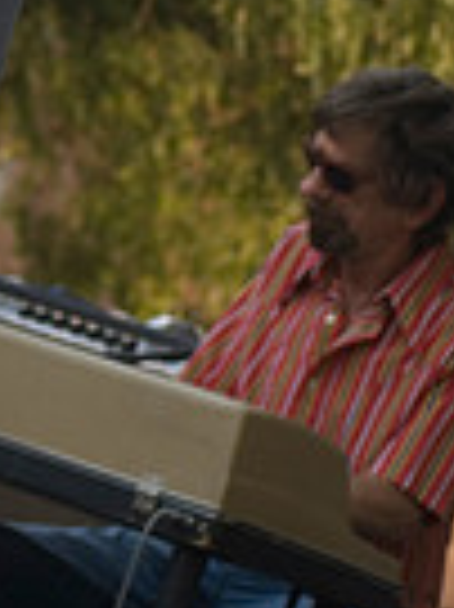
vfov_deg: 7.0
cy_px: -333
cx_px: -70
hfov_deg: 5.3
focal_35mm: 278
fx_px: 4869
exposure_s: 1/125
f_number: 4
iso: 200
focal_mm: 58
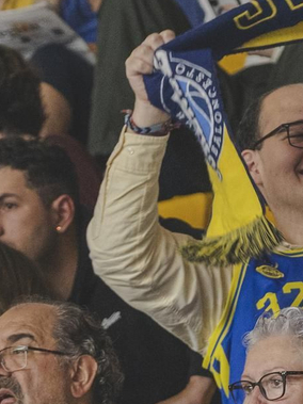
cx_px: 356
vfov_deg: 1.9
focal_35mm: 1064
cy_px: 122
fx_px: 12425
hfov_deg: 1.4
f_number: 3.5
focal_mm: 175
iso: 800
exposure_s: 1/160
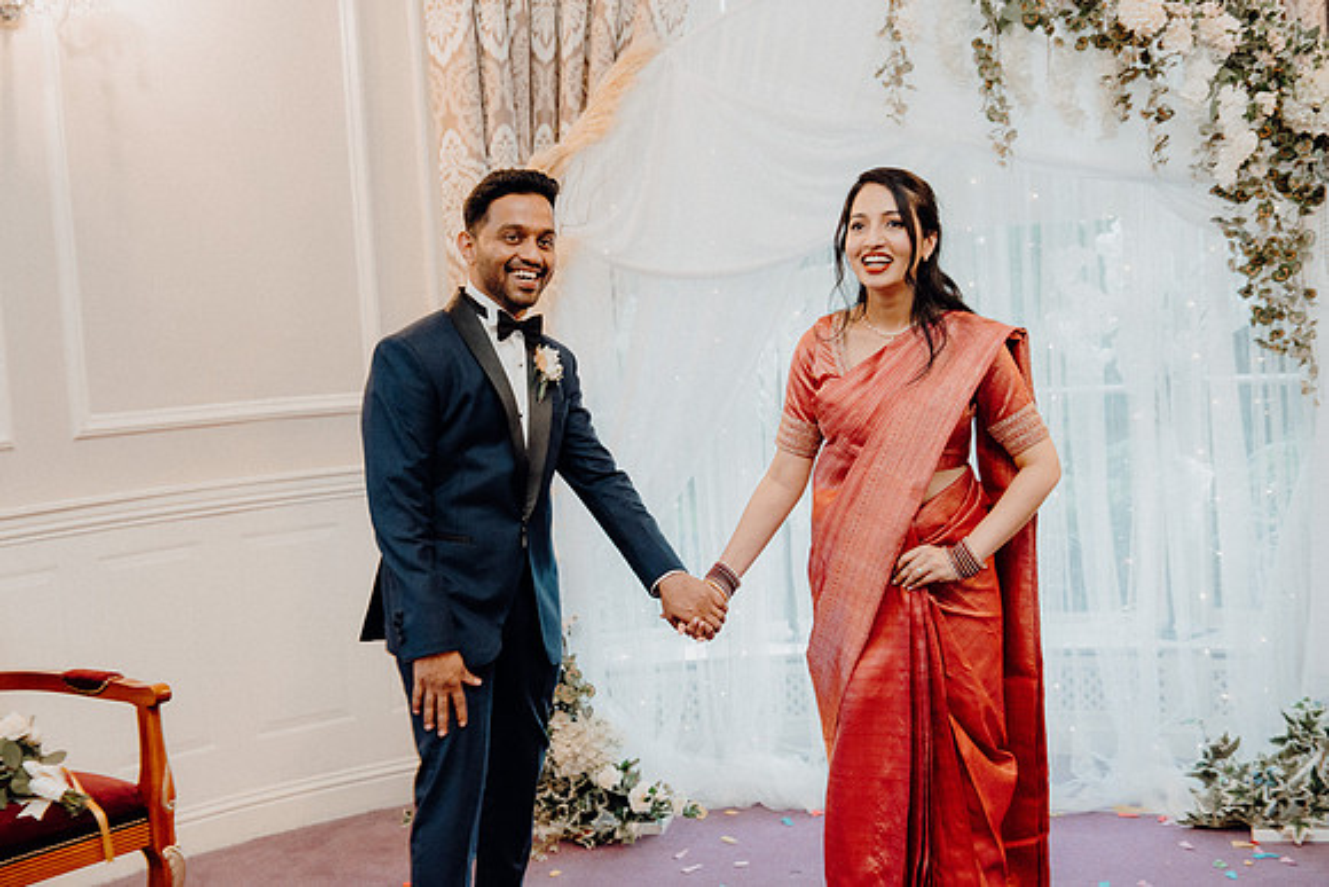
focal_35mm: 47
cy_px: 444
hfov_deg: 41.9
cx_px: 664
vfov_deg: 28.7
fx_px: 1735
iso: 2000
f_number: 3.5
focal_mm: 47
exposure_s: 1/200
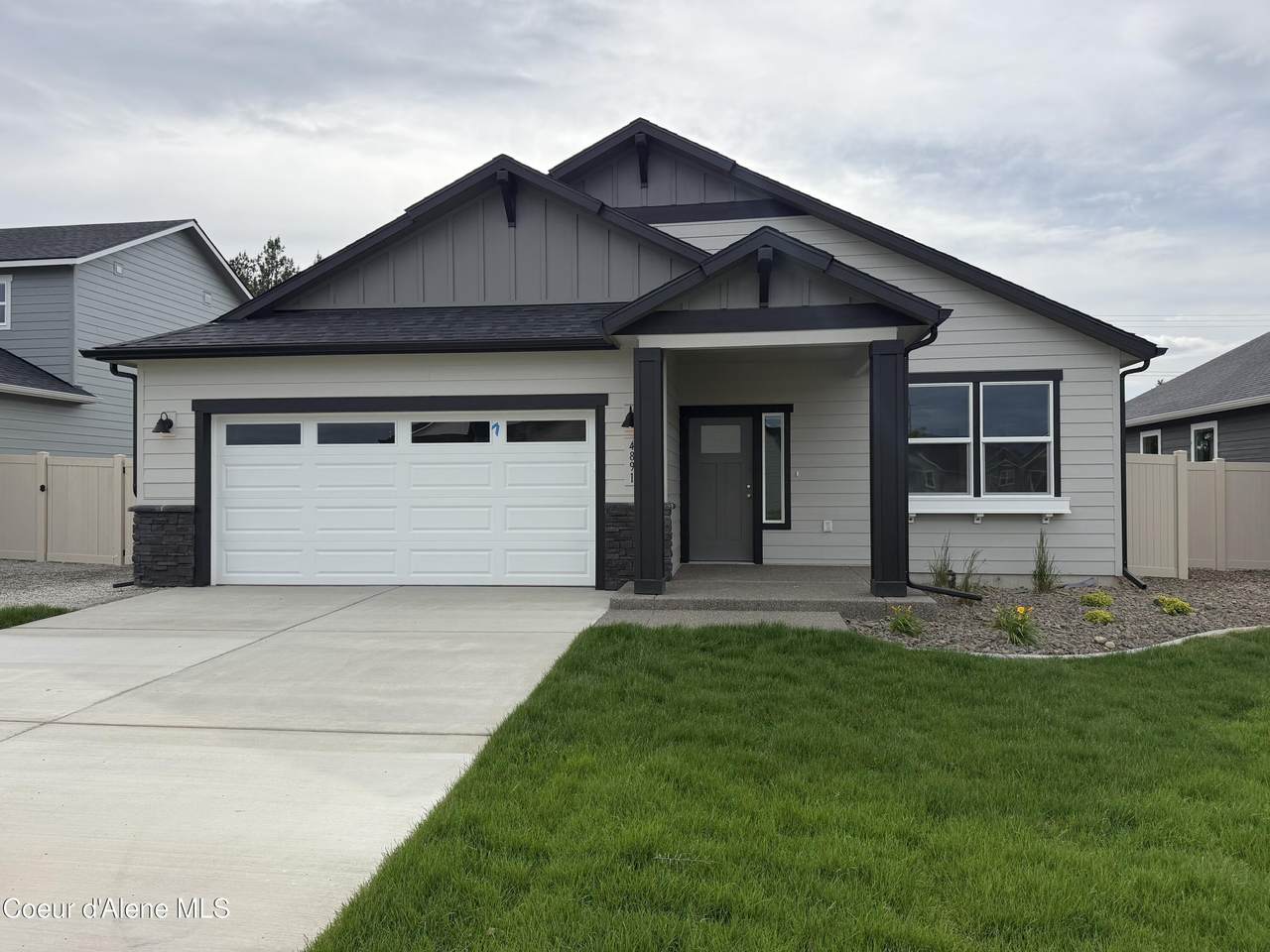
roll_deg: +0.2
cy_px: 476
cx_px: 635
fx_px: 881
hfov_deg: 71.6
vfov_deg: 56.8
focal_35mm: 24
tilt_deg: +0.4
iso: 100
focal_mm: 6.76
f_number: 1.78
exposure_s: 1/6711
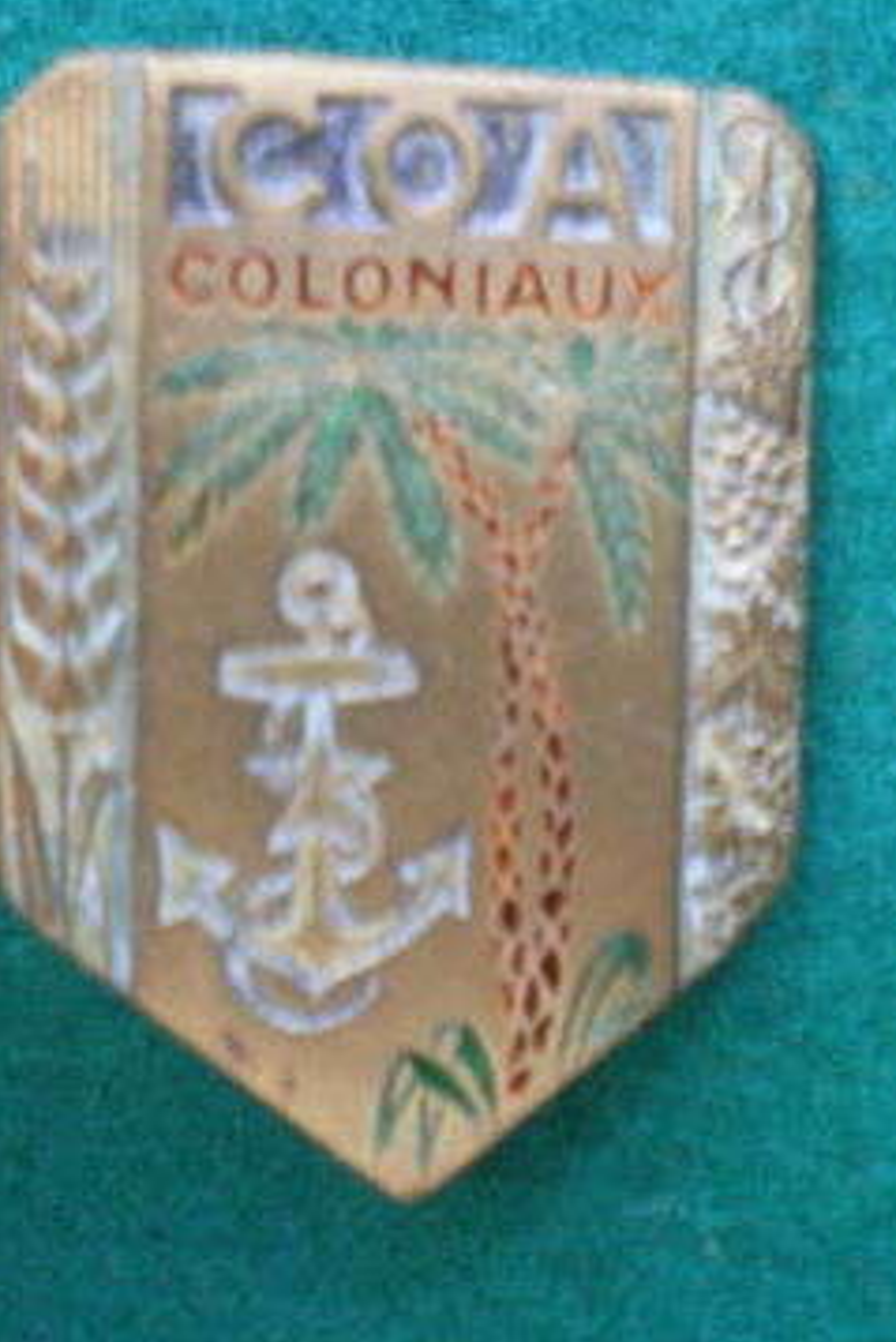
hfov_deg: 25.5
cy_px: 671
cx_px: 472
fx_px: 1977
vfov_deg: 37.5
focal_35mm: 53
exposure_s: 1/6
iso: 400
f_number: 3.1
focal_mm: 6.3
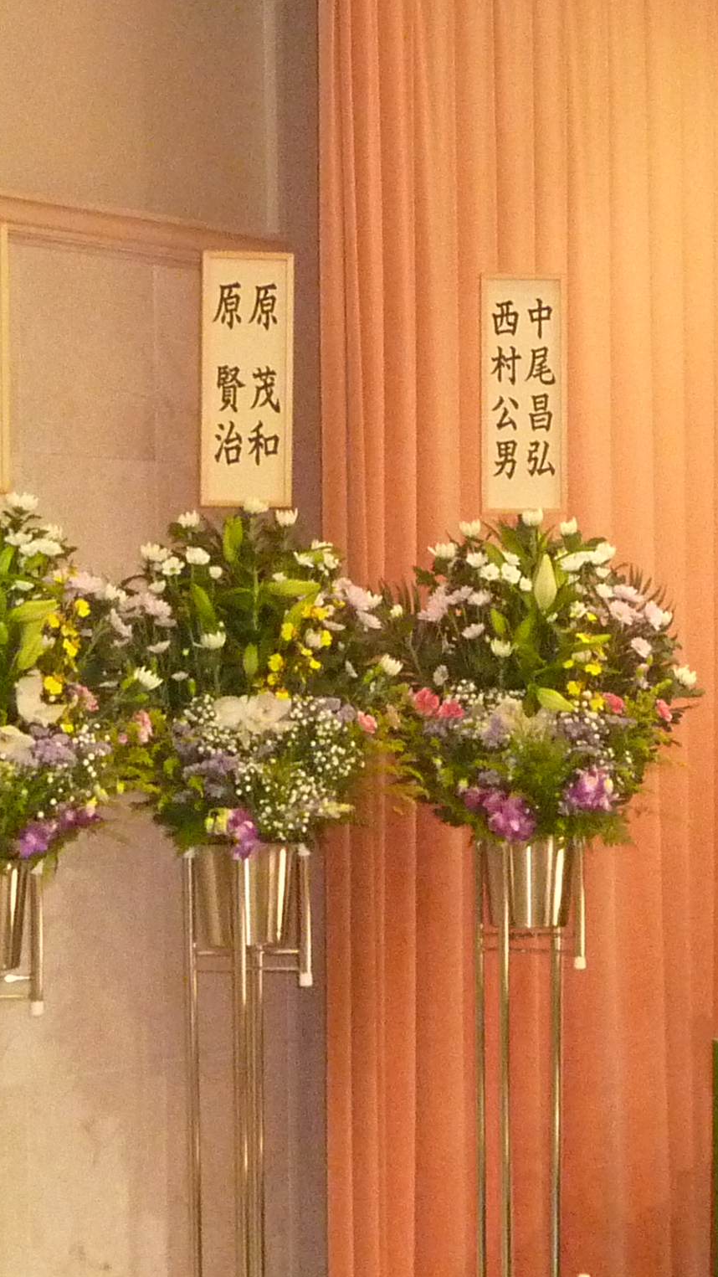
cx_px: 422
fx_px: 3316
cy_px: 641
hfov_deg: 12.4
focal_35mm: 98
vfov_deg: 21.8
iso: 640
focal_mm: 6.1
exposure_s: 1/30
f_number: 3.6
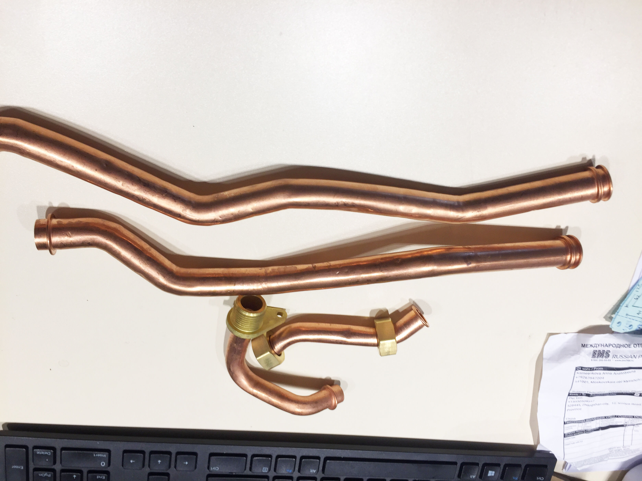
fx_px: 538
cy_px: 240
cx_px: 321
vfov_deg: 48.2
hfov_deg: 61.7
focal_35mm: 29
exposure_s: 1/50
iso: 32
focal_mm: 4.15
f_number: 2.2
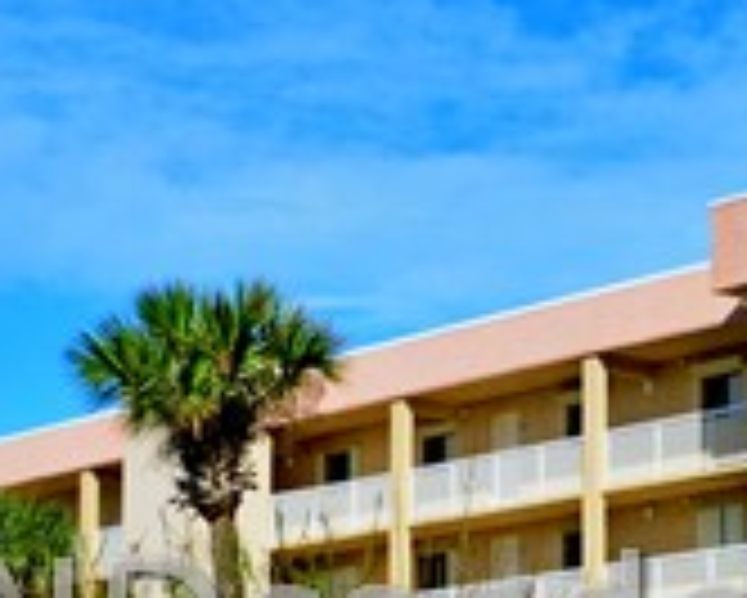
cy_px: 625
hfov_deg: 14.6
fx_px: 2876
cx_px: 706
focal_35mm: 130
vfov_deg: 11.7
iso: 100
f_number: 8
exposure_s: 1/250
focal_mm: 24
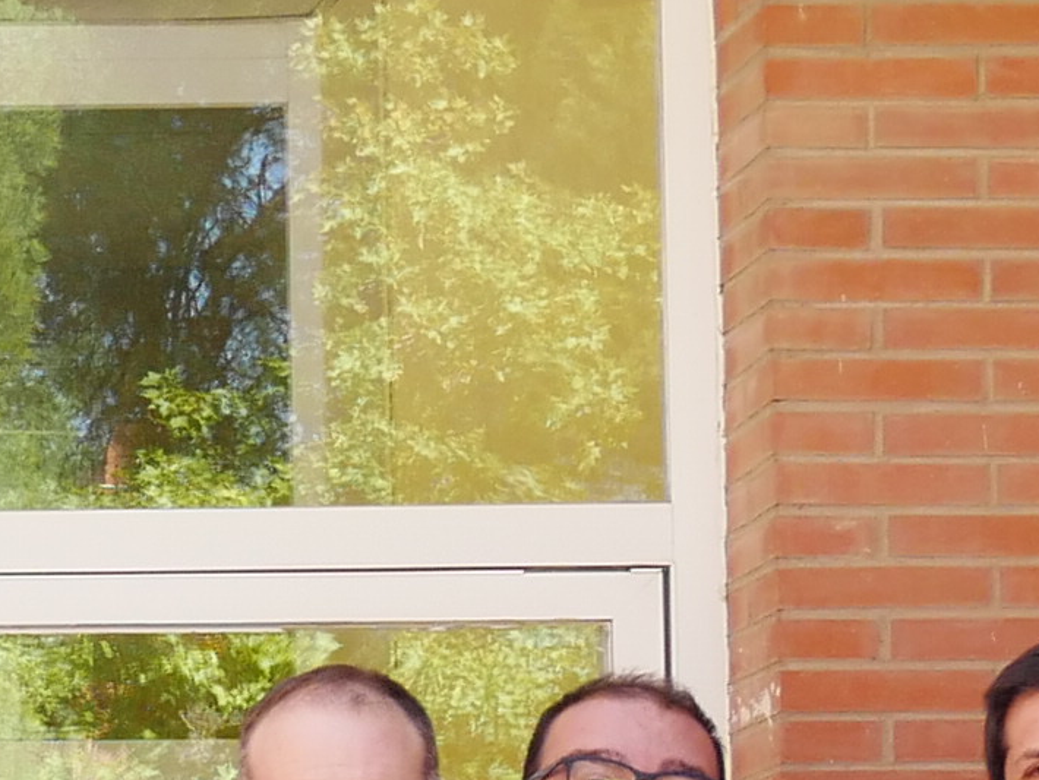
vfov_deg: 6.7
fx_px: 6606
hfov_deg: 8.4
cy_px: 1068
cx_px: -1245
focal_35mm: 220
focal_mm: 17
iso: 400
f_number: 5.6
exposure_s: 1/160
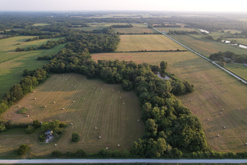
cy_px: 82
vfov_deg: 57.2
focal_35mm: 22
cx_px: 124
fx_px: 151
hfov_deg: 78.6
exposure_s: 1/50
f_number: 2.8
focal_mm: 8.38
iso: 110
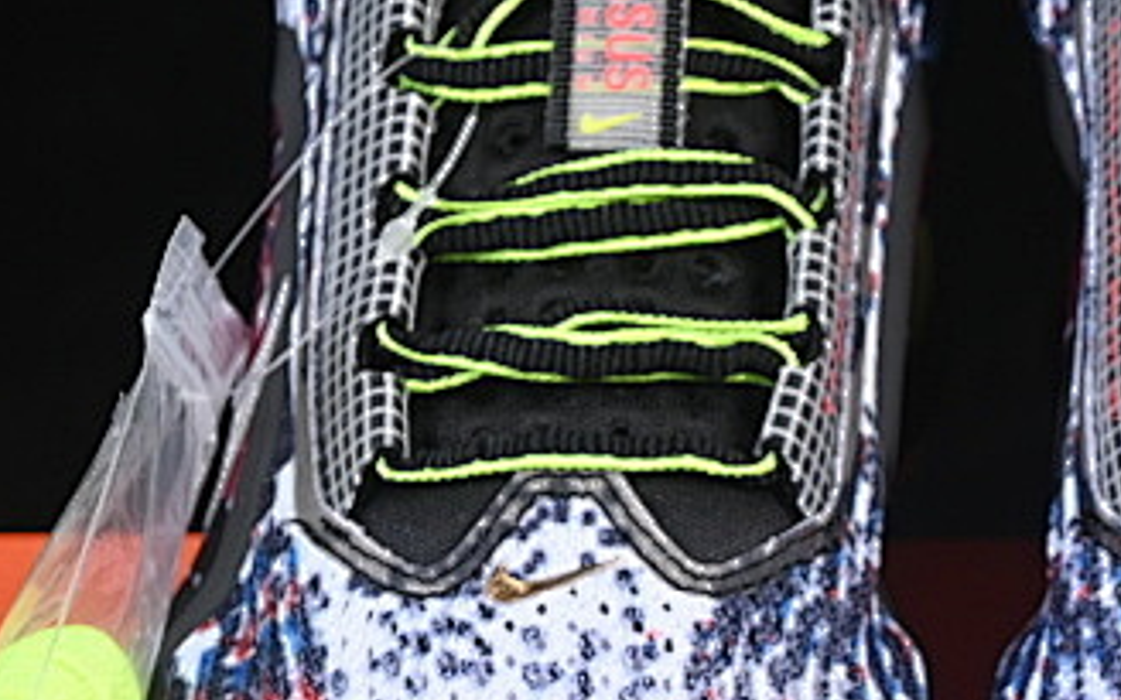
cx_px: 981
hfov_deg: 8.3
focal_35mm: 252
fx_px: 7699
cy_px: 591
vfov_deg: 5.2
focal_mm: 50
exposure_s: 1/60
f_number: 6.3
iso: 160
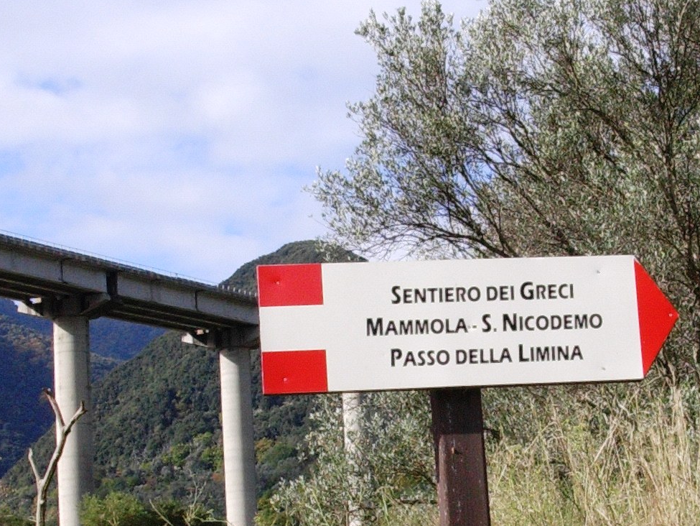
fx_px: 1881
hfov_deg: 21.0
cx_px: 467
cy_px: 434
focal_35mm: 93
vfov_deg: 15.8
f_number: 5.8
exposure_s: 1/271
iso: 70
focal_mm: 6.7
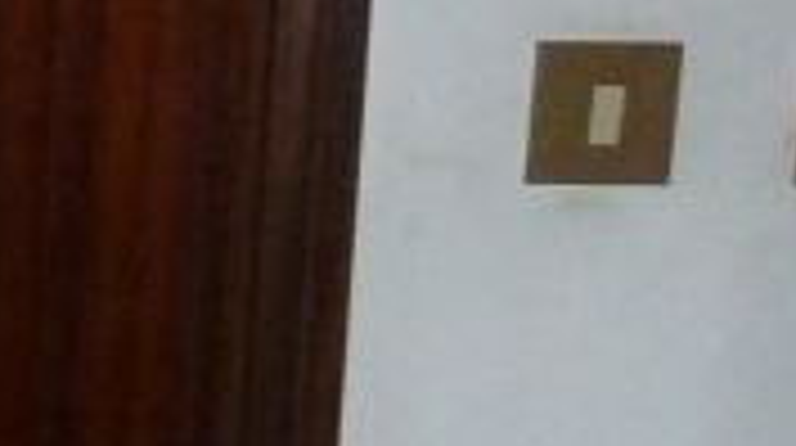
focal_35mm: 158
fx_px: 3330
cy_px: 320
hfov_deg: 12.3
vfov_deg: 7.6
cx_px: -706
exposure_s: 1/30
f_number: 3.3
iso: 400
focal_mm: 4.1
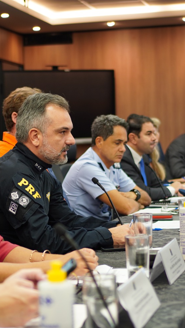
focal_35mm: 90
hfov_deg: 13.5
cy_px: 161
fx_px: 783
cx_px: 86
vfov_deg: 23.7
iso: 100
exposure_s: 1/60
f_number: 1.8
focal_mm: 35
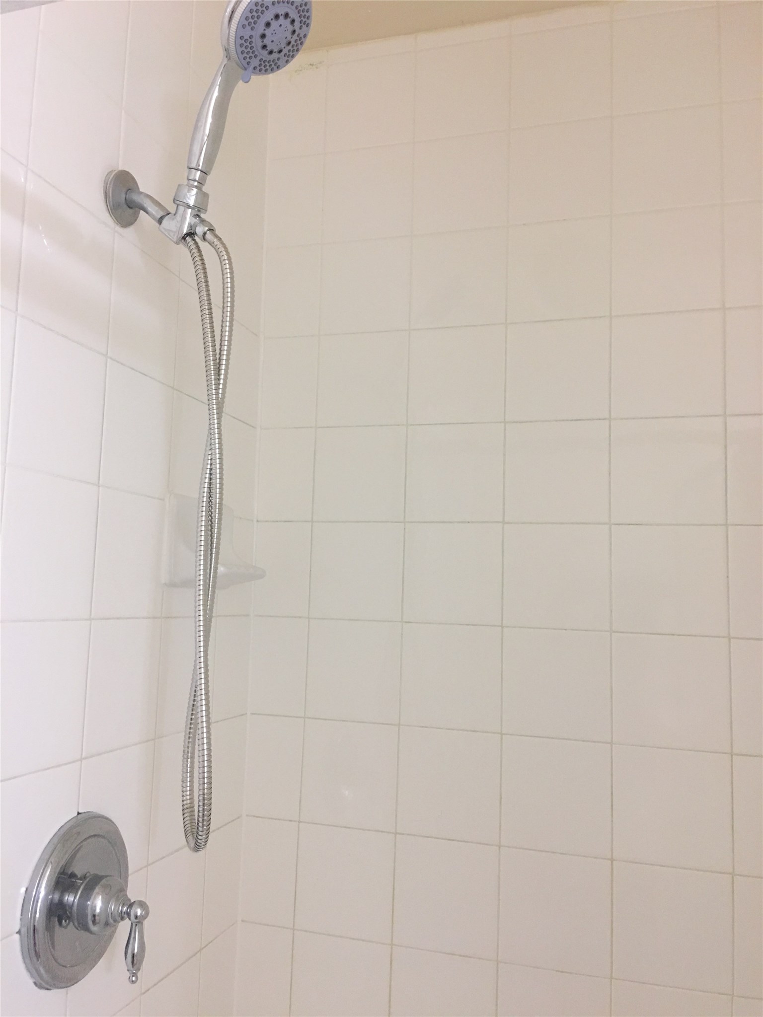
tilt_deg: +9.0
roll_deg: -1.8
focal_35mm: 29
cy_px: 508
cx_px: 382
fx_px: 852
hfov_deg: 48.2
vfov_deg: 61.7
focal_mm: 4.15
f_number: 2.2
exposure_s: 1/15
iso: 64
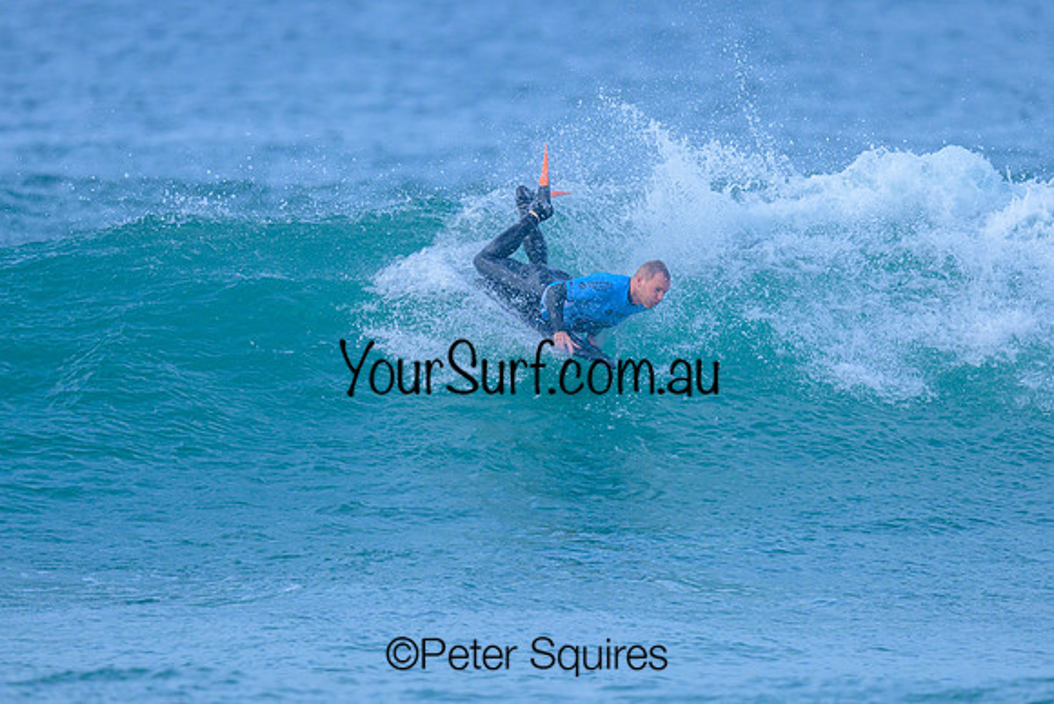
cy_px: 355
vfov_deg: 1.3
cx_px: 556
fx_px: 32215
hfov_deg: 1.9
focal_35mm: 1100
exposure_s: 1/2000
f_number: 6.3
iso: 640
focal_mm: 800
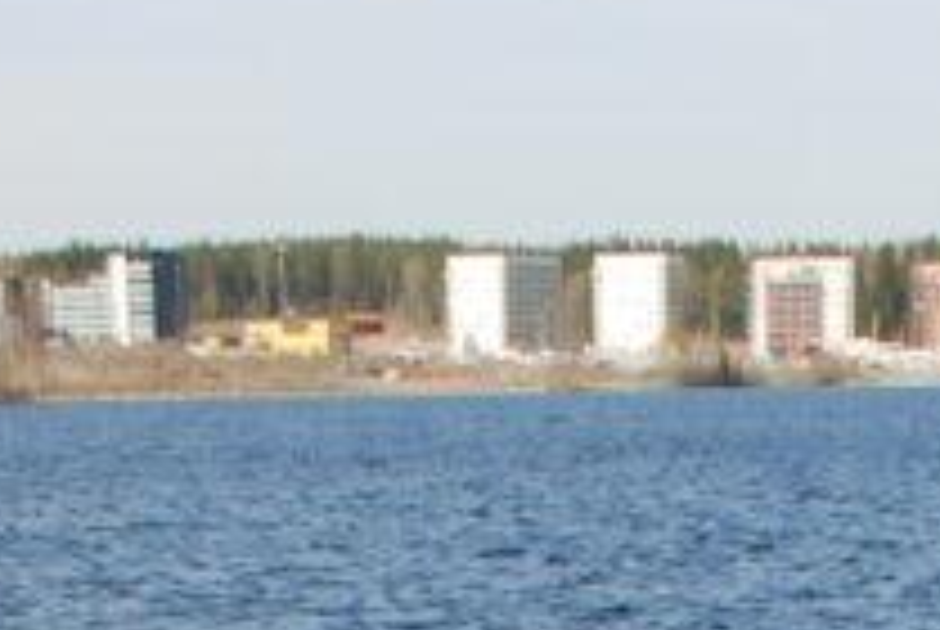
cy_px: 1474
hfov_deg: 12.6
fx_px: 4236
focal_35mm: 162
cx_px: 720
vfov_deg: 7.9
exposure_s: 1/200
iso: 200
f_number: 10
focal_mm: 22
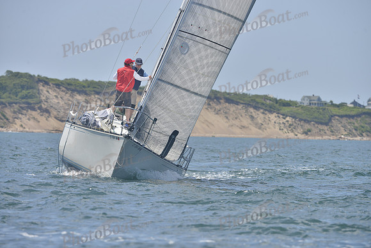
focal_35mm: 240
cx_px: 186
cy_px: 124
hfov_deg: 8.6
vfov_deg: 5.7
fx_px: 2474
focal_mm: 240
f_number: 9
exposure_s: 1/800
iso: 280
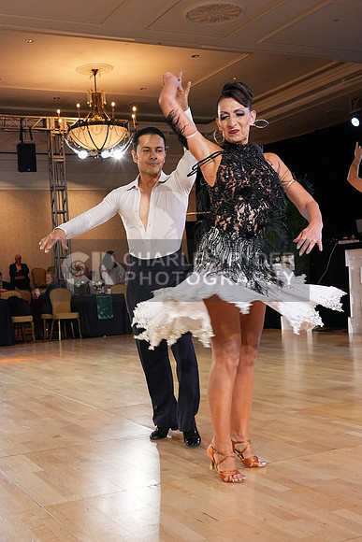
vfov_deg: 43.6
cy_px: 271
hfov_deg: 29.9
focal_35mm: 45
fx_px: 678
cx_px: 181
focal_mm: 30
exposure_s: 1/200
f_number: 7.1
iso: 5000
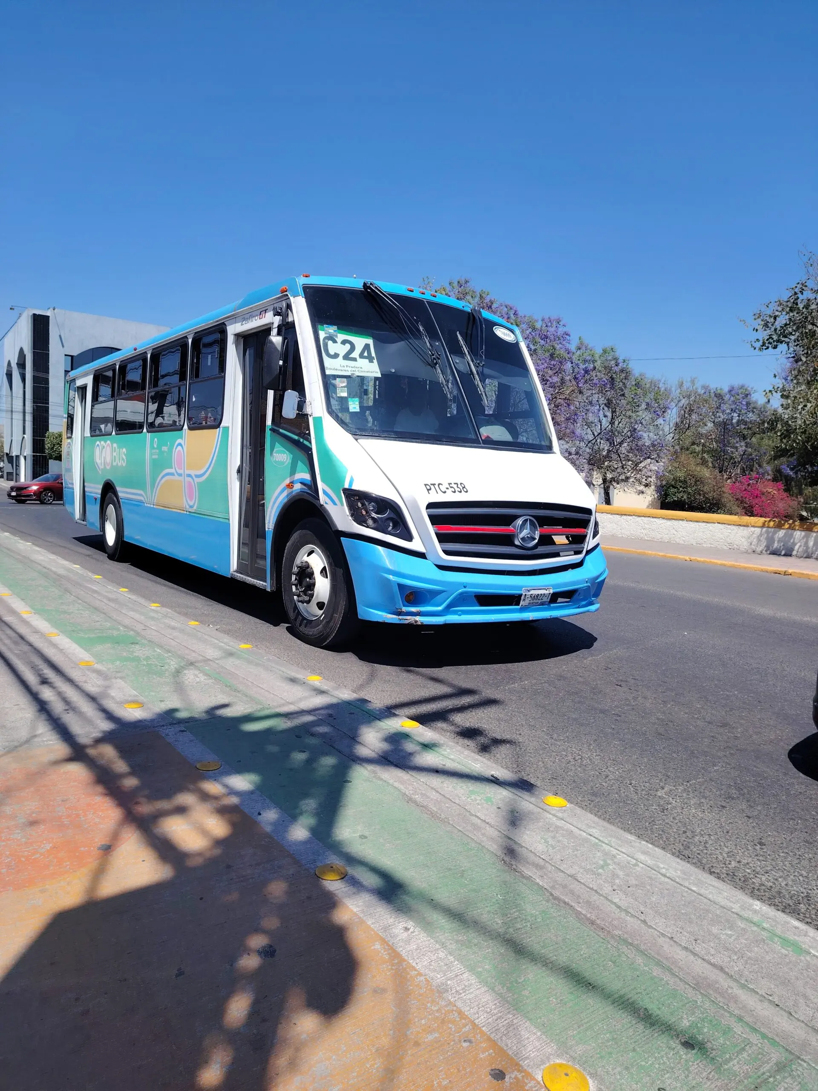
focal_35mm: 24
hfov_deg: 56.8
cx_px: 409
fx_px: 756
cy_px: 546
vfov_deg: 71.6
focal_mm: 5.25
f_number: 1.75
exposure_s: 1/987
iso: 103
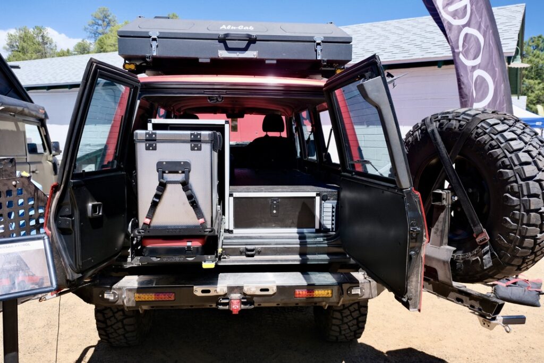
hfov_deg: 65.5
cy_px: 182
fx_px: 423
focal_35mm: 28
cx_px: 272
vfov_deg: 46.4
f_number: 5.6
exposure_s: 1/550
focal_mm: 18.4
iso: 320
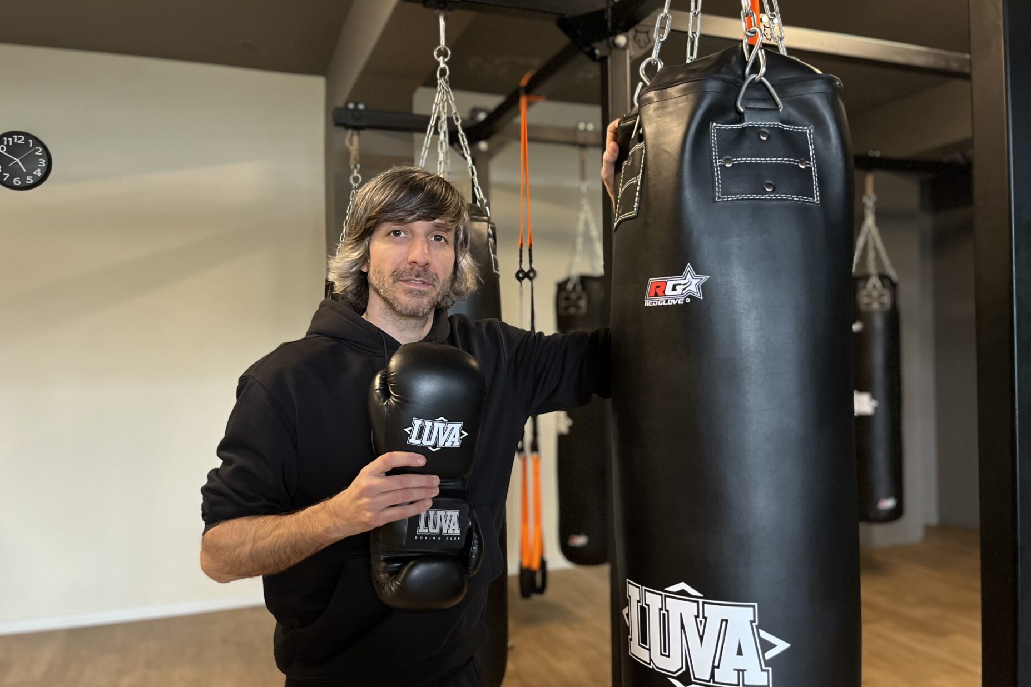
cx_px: 521
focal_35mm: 28
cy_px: 355
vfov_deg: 46.4
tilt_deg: -0.5
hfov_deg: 65.5
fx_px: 802
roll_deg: +1.1
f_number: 1.6
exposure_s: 1/50
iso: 400
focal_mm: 5.1
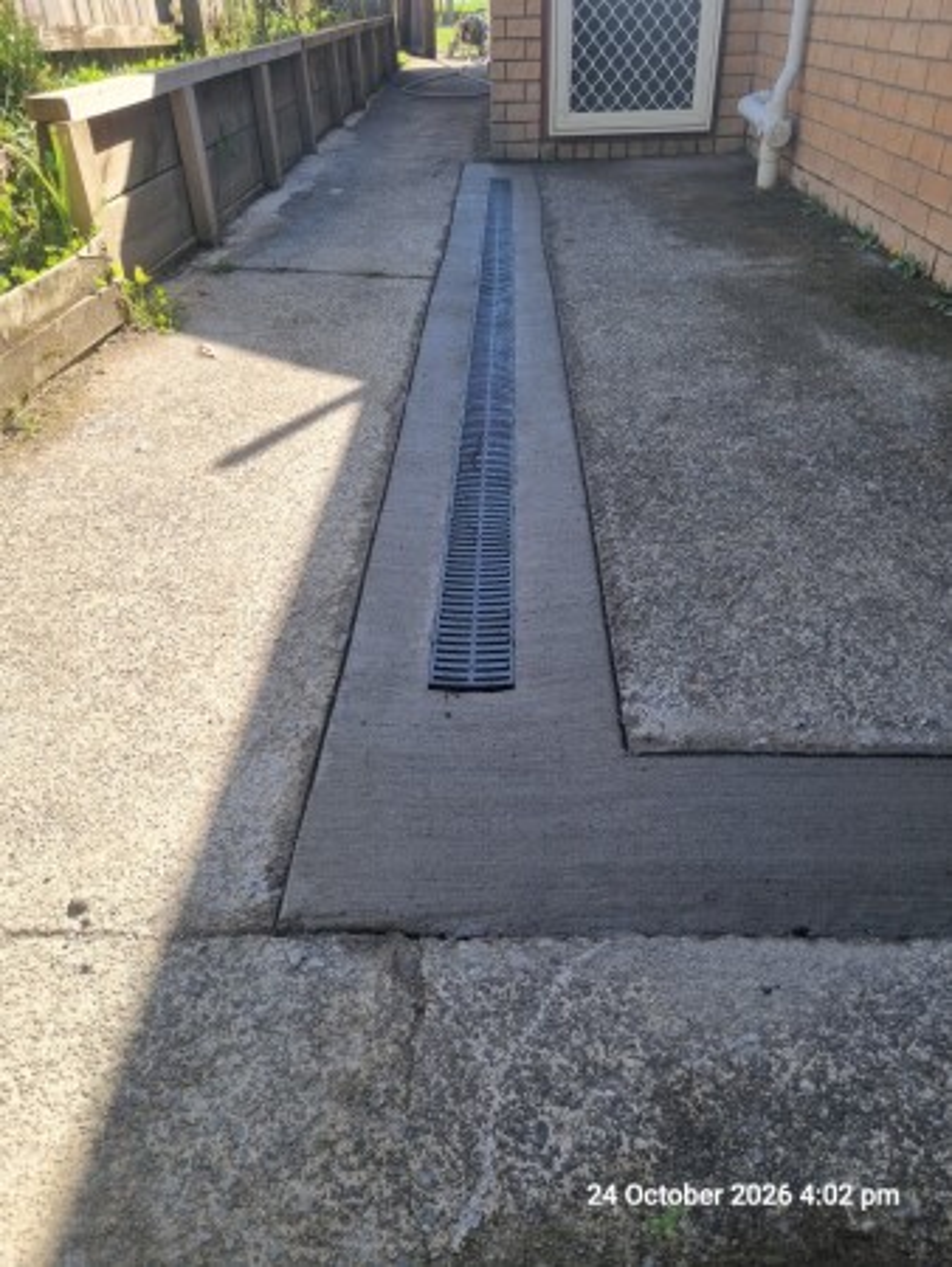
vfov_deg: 67.3
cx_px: 476
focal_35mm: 26
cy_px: 634
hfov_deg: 53.1
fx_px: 952
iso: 50
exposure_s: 1/884
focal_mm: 5.4
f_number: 1.8
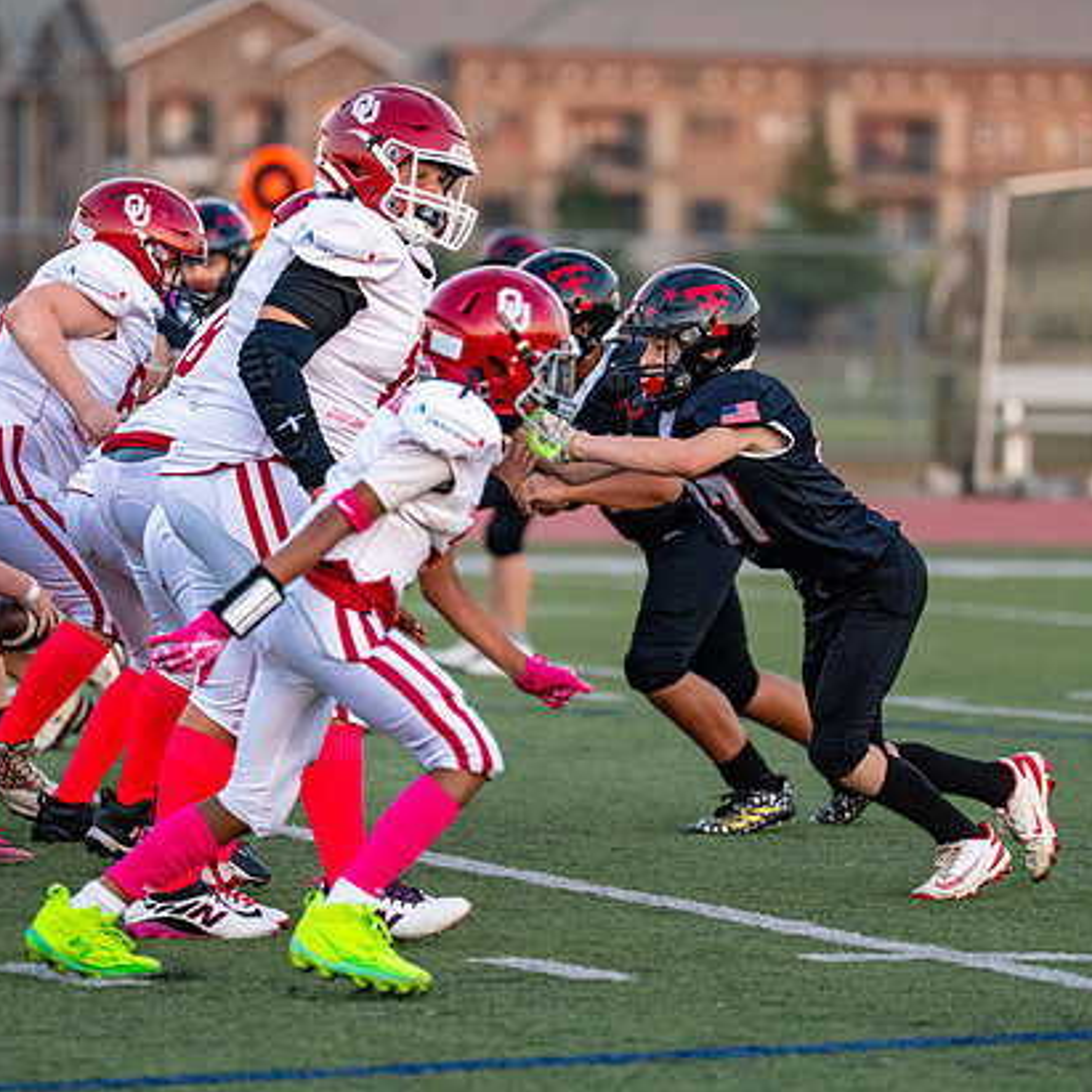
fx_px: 10671
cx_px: 679
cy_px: 454
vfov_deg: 5.9
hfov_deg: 5.9
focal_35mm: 299
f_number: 2.8
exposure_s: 1/1250
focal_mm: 200
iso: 2500
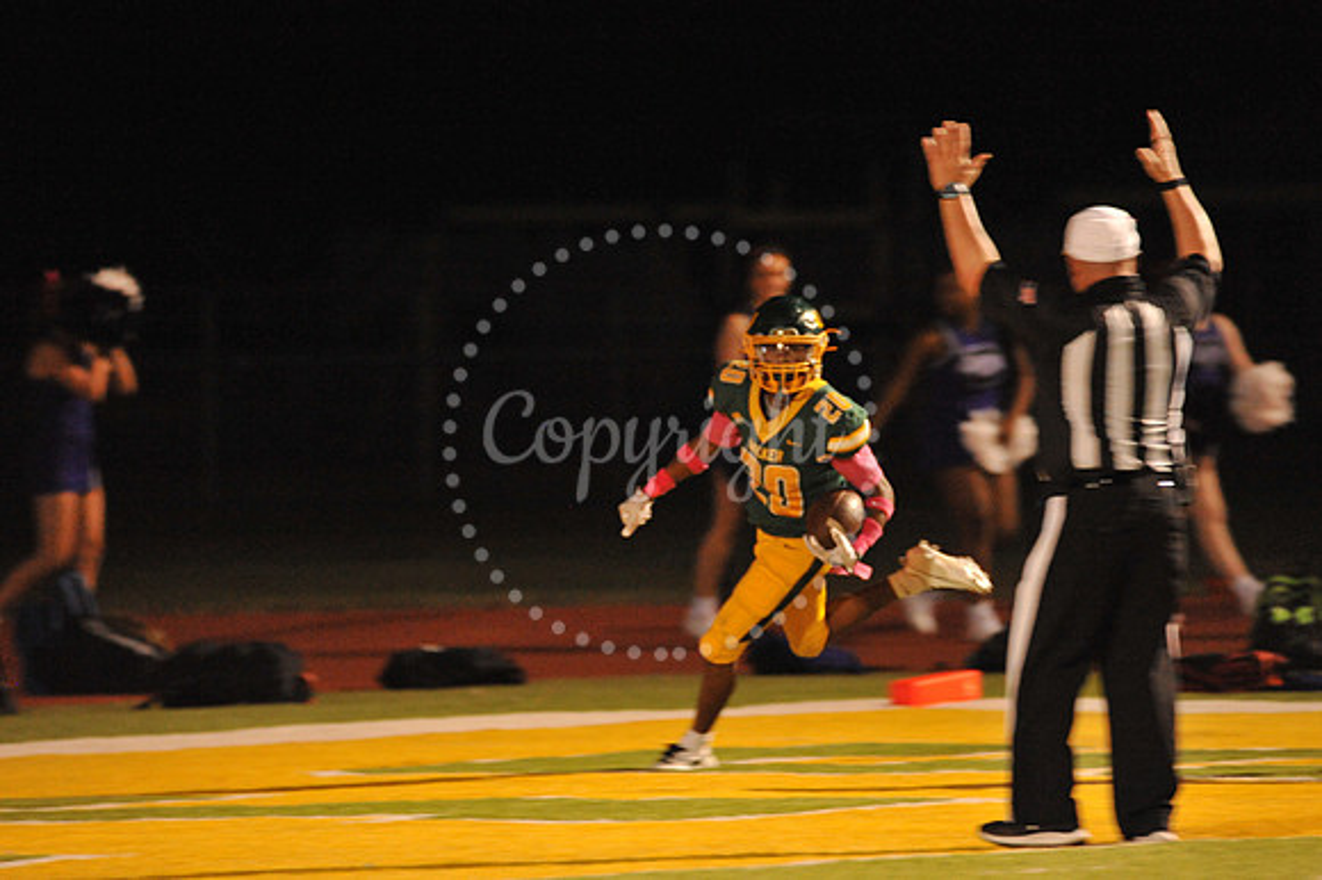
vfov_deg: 3.1
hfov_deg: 4.6
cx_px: 661
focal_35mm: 450
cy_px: 440
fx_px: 16515
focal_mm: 450
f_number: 6.3
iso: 6400
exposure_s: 1/200
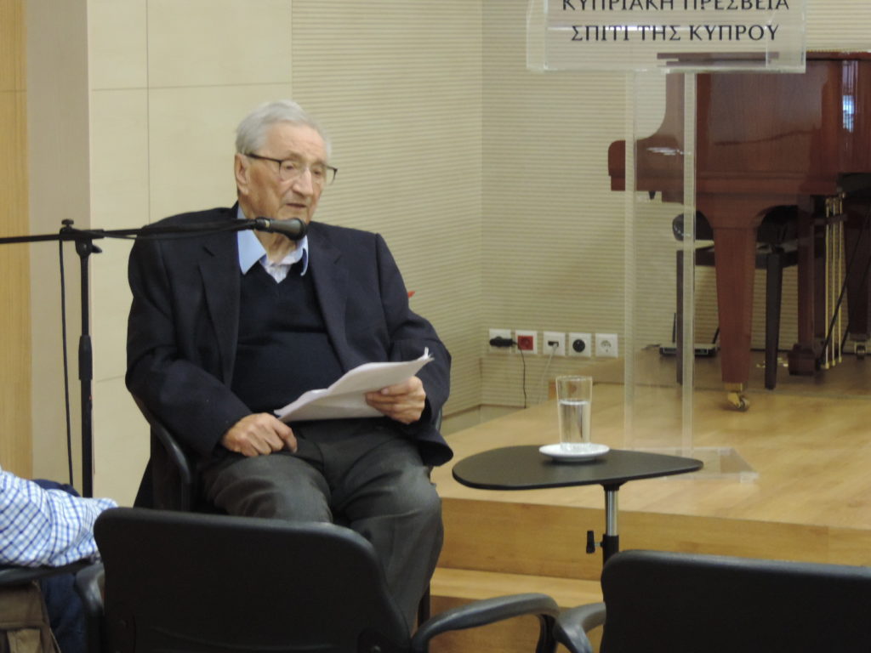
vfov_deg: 14.1
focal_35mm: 105
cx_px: 436
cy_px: 326
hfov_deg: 18.7
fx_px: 2642
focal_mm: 18.7
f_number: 4.2
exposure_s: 1/20
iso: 800
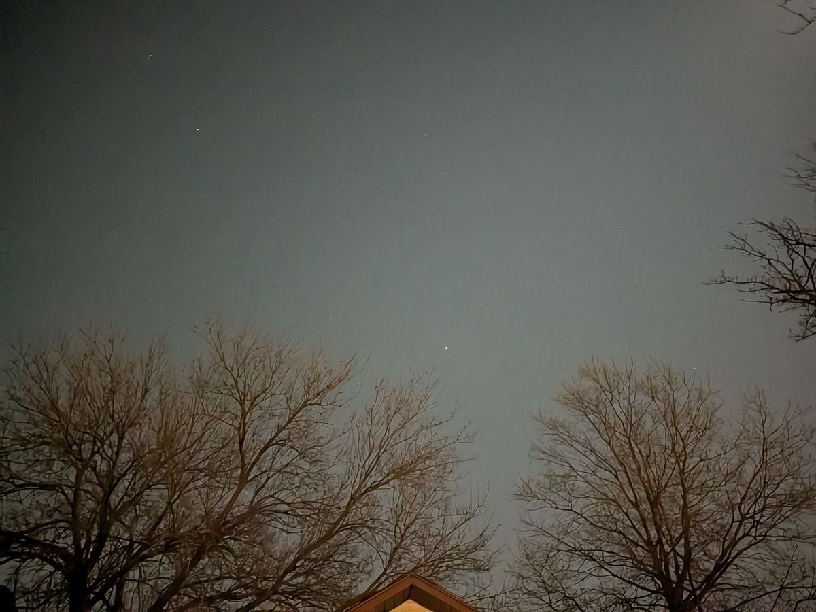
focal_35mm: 24
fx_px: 566
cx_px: 408
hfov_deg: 71.6
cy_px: 306
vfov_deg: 56.8
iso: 14869
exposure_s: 1/3.39
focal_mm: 4.53
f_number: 1.7
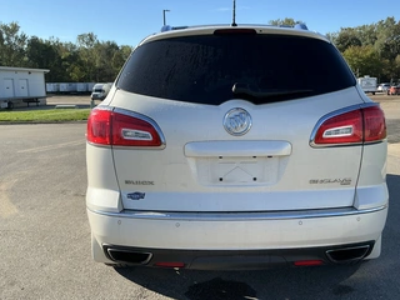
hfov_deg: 52.5
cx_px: 228
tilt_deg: -9.4
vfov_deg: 40.7
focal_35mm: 35
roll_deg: +2.6
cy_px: 152
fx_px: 404
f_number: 1.8
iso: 25
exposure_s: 1/1076
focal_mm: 3
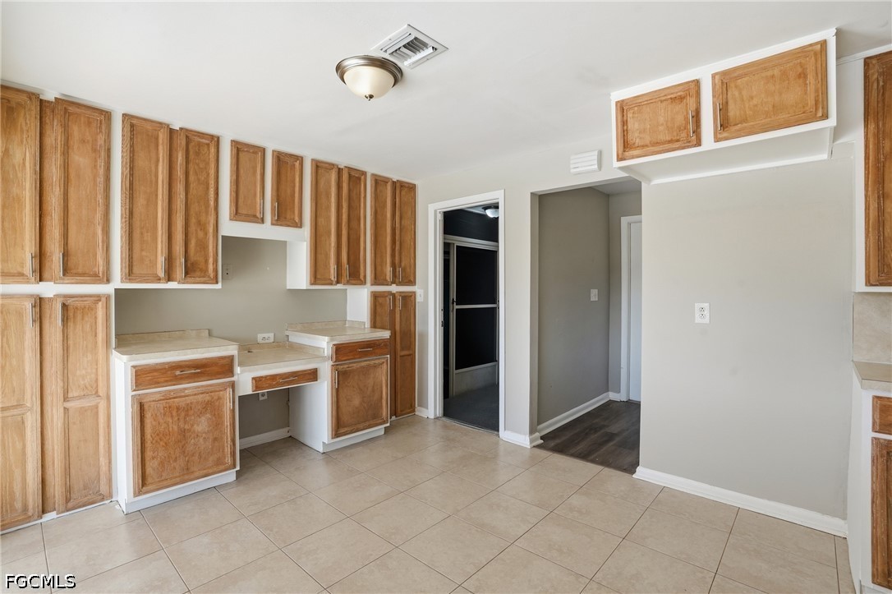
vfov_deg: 73.7
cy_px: 297
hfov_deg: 96.8
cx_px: 446
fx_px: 396
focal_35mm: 16
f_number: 9
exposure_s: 1/640
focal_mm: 16
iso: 400
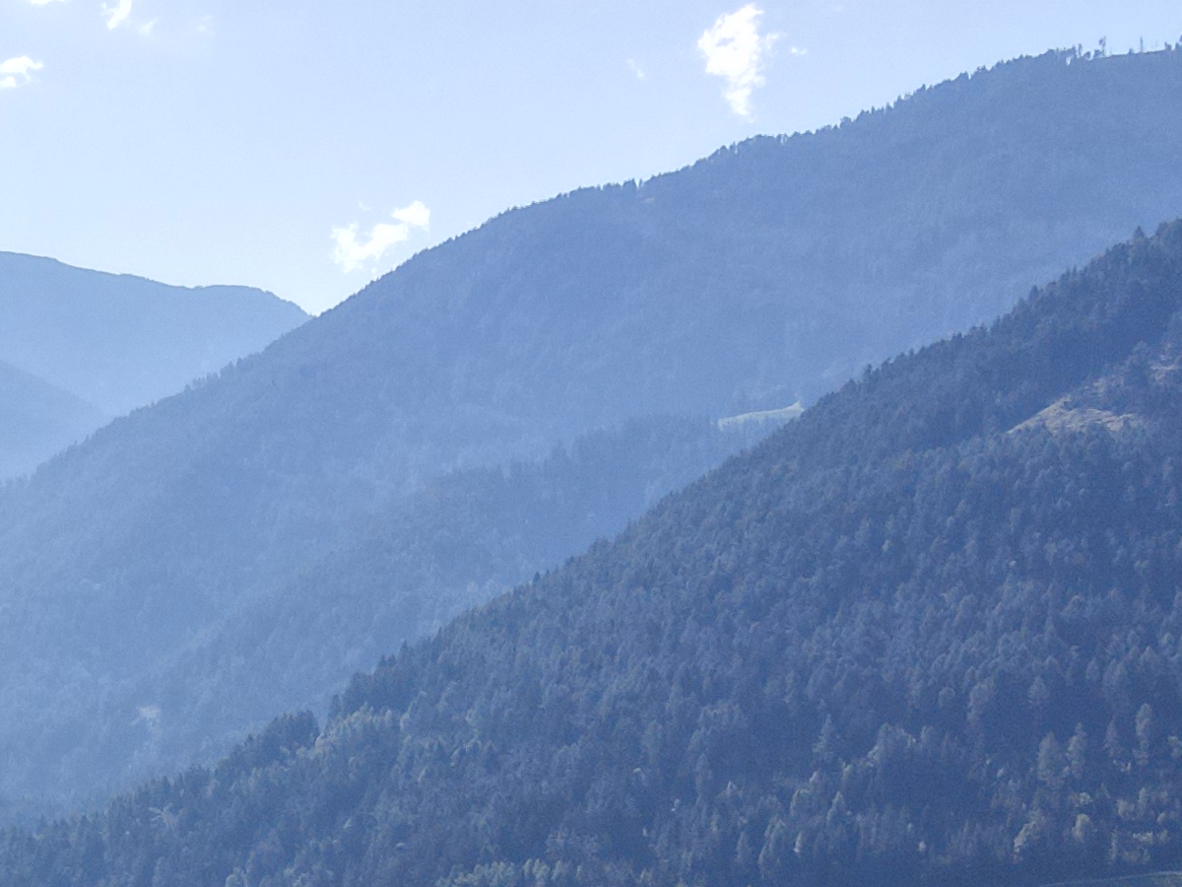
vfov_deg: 17.3
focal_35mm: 80
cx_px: -182
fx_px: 2732
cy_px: 1165
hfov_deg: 22.7
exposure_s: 1/800
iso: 100
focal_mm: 4.5
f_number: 2.8
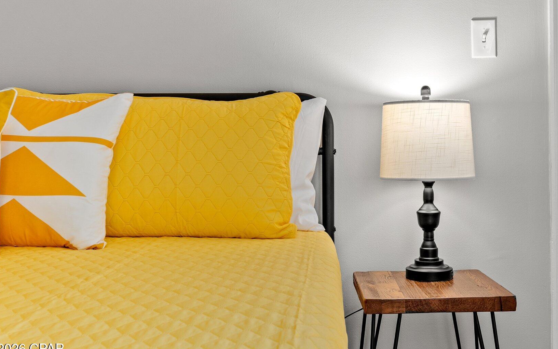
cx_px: 335
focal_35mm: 46
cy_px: 137
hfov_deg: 43.3
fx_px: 700
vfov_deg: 27.9
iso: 400
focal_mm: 24
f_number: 8
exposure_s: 1/2
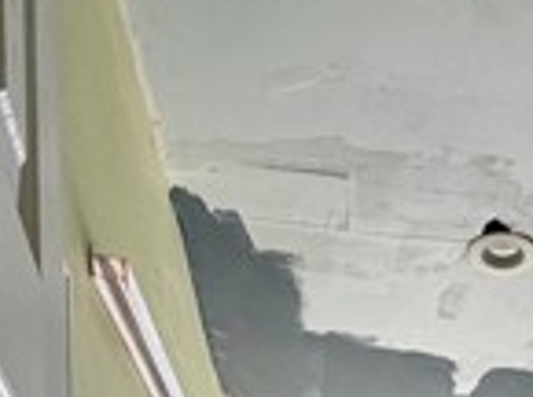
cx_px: 463
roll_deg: -0.7
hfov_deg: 30.1
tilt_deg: -5.5
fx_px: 952
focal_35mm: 62
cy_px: 827
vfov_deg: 16.7
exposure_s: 1/142
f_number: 2.2
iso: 50
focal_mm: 2.22
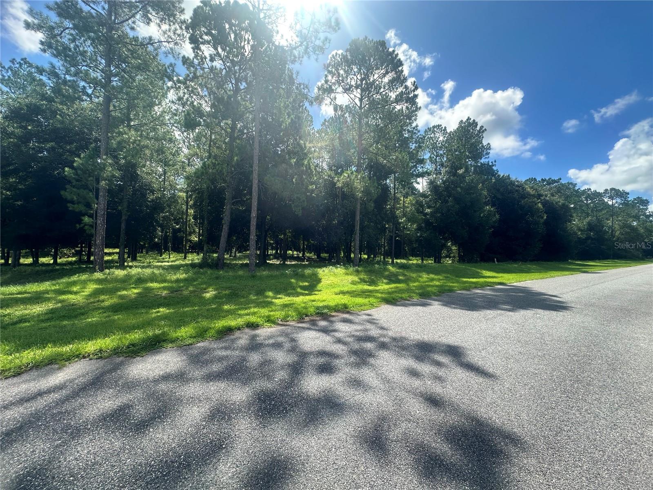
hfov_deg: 102.1
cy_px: 245
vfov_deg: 85.7
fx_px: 264
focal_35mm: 14
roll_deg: -2.2
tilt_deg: +2.2
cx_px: 326
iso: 40
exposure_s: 1/796
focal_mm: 2.22
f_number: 2.2
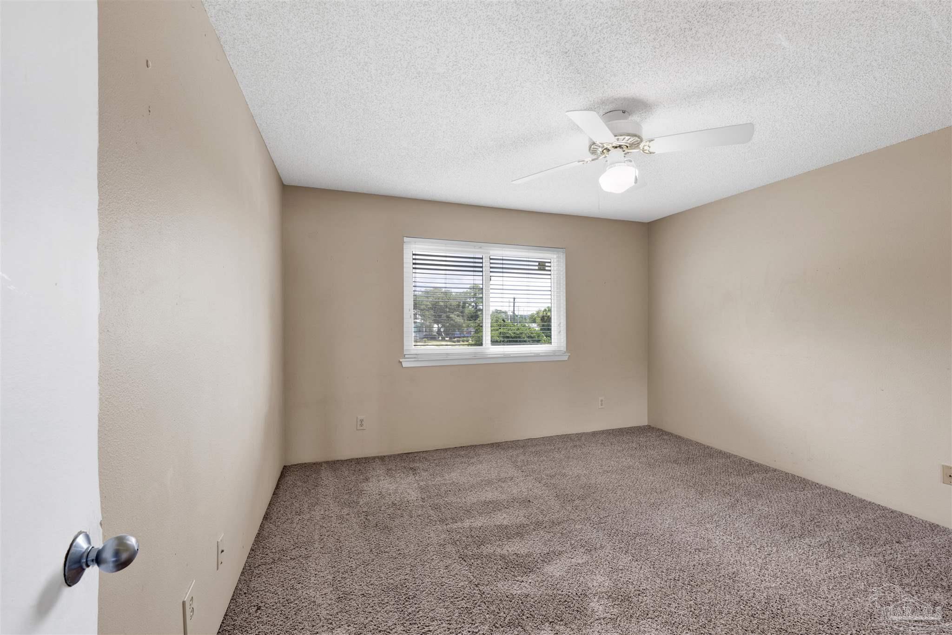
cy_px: 318
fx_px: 370
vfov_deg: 81.2
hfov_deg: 104.3
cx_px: 476
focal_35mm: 14
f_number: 11
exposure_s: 1/6
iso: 400
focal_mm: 14
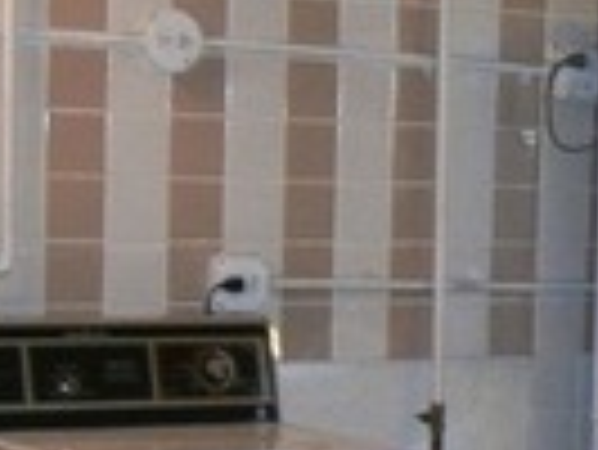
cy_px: 454
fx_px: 2161
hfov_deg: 15.2
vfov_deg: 11.7
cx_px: 728
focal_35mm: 125
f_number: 2.8
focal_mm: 4.7
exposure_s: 1/30
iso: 125
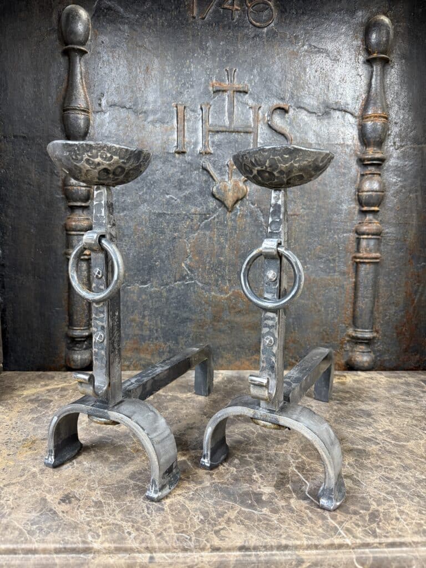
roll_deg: -1.6
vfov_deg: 71.6
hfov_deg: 56.8
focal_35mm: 24
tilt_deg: -8.0
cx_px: 213
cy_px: 284
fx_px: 394
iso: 250
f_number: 1.78
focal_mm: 6.76
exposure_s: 1/50
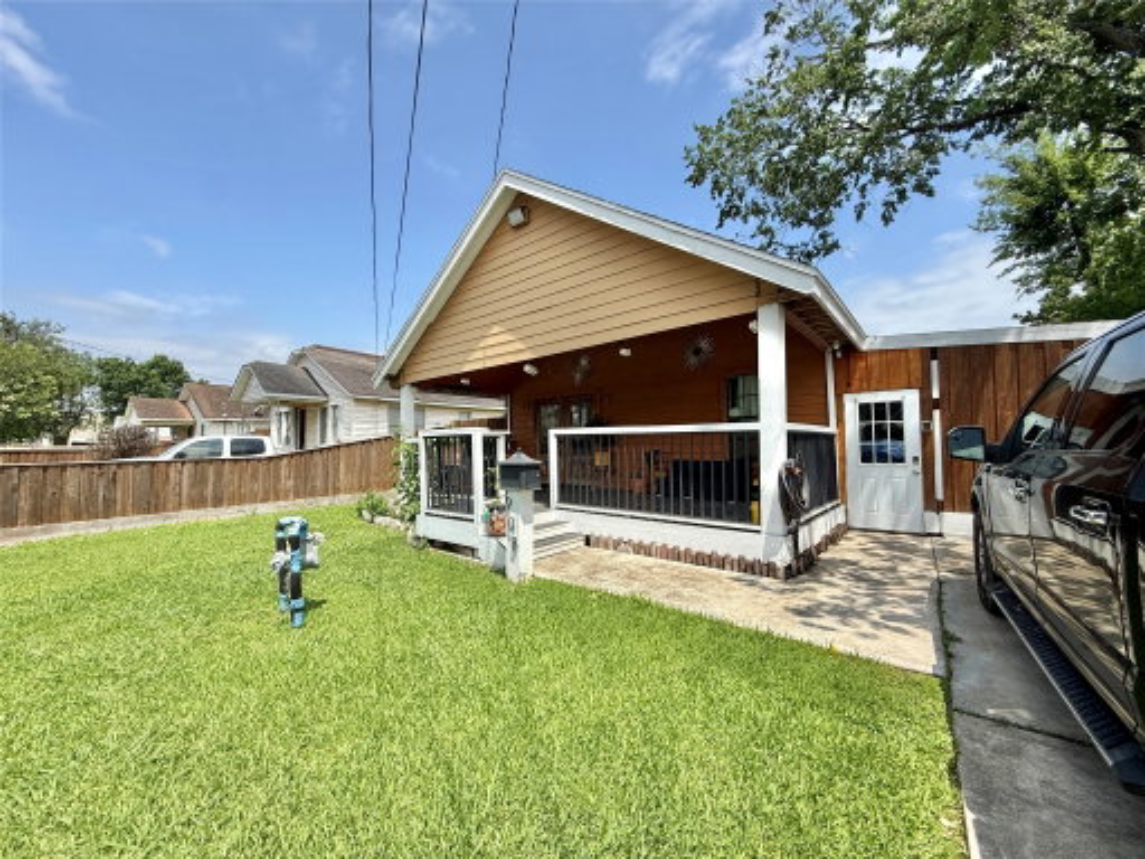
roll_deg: +0.3
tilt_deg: +3.5
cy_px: 430
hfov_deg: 102.1
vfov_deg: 85.7
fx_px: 463
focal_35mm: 14
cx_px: 572
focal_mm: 2.22
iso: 50
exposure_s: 1/1848
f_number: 2.2
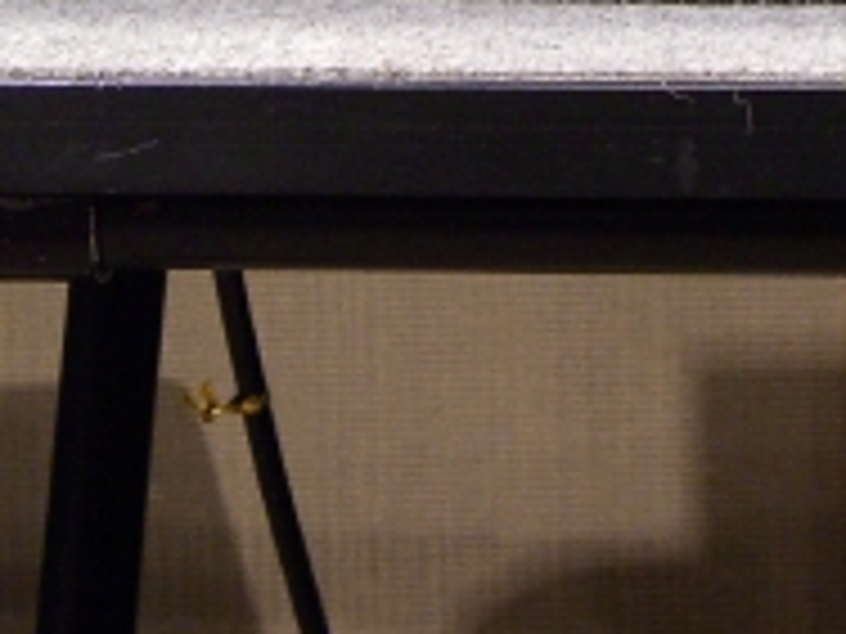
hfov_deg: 10.1
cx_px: 792
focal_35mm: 194
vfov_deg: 7.5
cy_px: -405
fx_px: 4741
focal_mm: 11.8
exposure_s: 1/20
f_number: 3.6
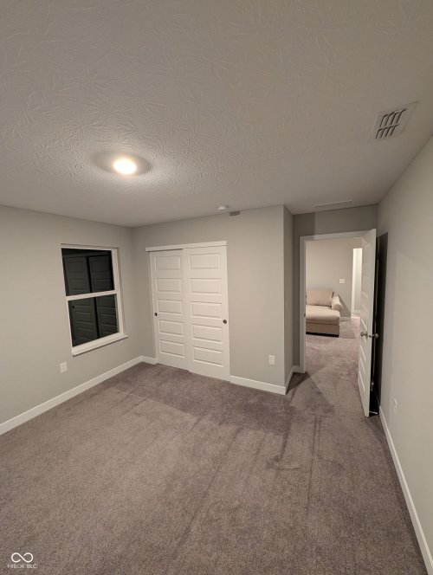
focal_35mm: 12
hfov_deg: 94.6
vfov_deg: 110.5
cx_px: 216
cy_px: 288
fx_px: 200
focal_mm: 2.02
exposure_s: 1/24
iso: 134
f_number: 1.7
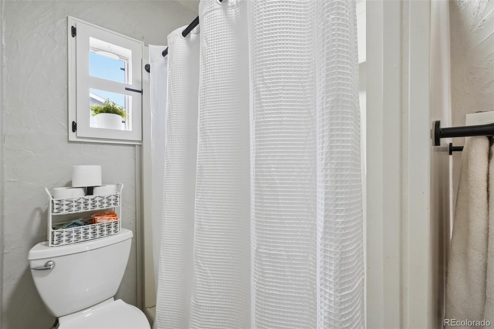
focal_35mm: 15
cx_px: 247
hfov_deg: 100.4
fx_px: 206
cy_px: 164
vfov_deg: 77.3
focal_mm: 10
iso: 800
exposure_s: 1/15
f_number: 8
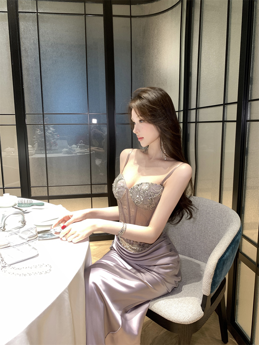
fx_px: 259
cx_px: 130
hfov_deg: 53.1
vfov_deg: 67.3
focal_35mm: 26
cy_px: 172
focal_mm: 4.25
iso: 160
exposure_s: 1/51
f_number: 1.8
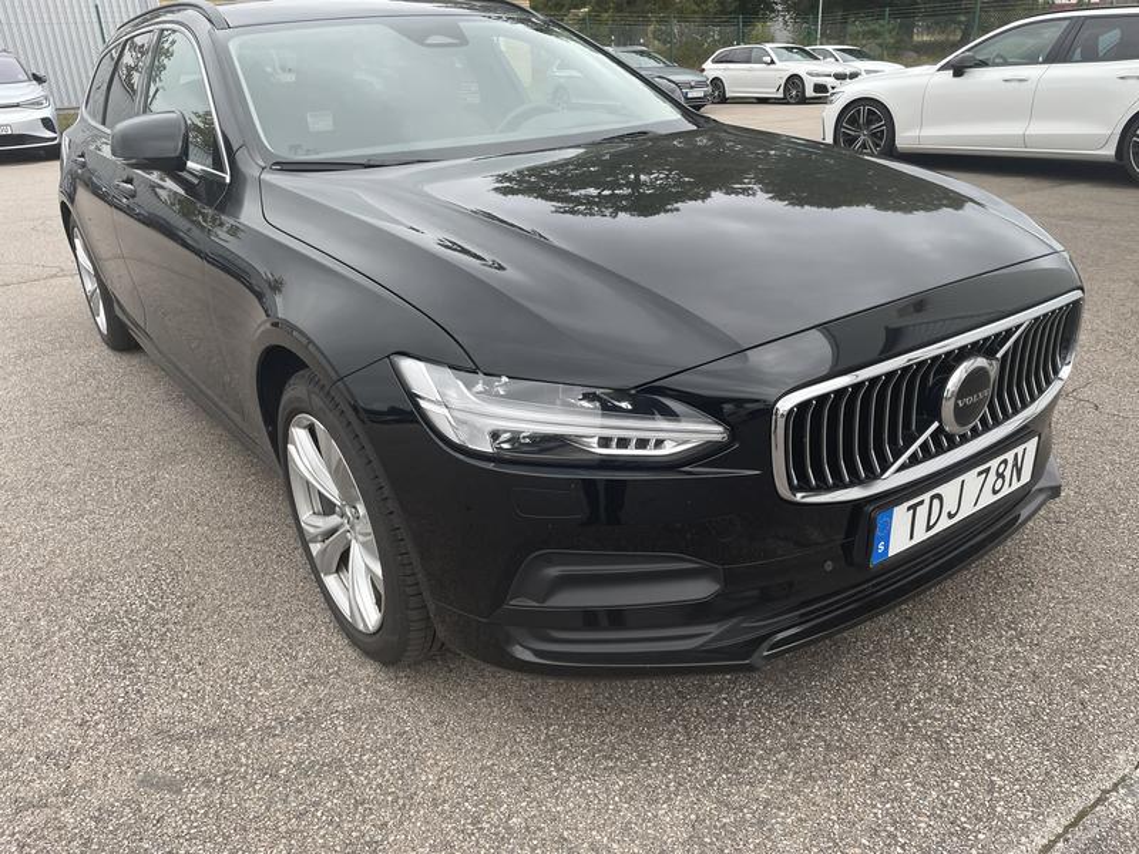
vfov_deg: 53.1
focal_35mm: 26
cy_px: 427
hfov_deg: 67.3
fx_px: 856
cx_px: 570
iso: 32
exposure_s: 1/445
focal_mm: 4.2
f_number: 1.6
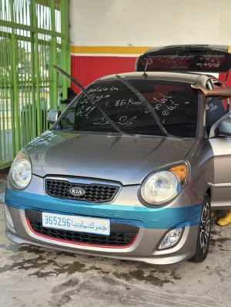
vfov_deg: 39.7
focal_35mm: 48
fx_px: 427
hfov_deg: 30.3
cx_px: 116
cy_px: 154
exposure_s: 1/962
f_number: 1.78
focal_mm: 6.86
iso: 80
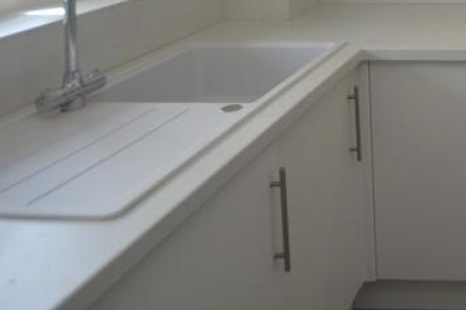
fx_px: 569
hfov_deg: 35.7
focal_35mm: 44
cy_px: -62
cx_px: 547
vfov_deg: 26.9
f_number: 4
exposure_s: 1/80
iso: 100
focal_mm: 10
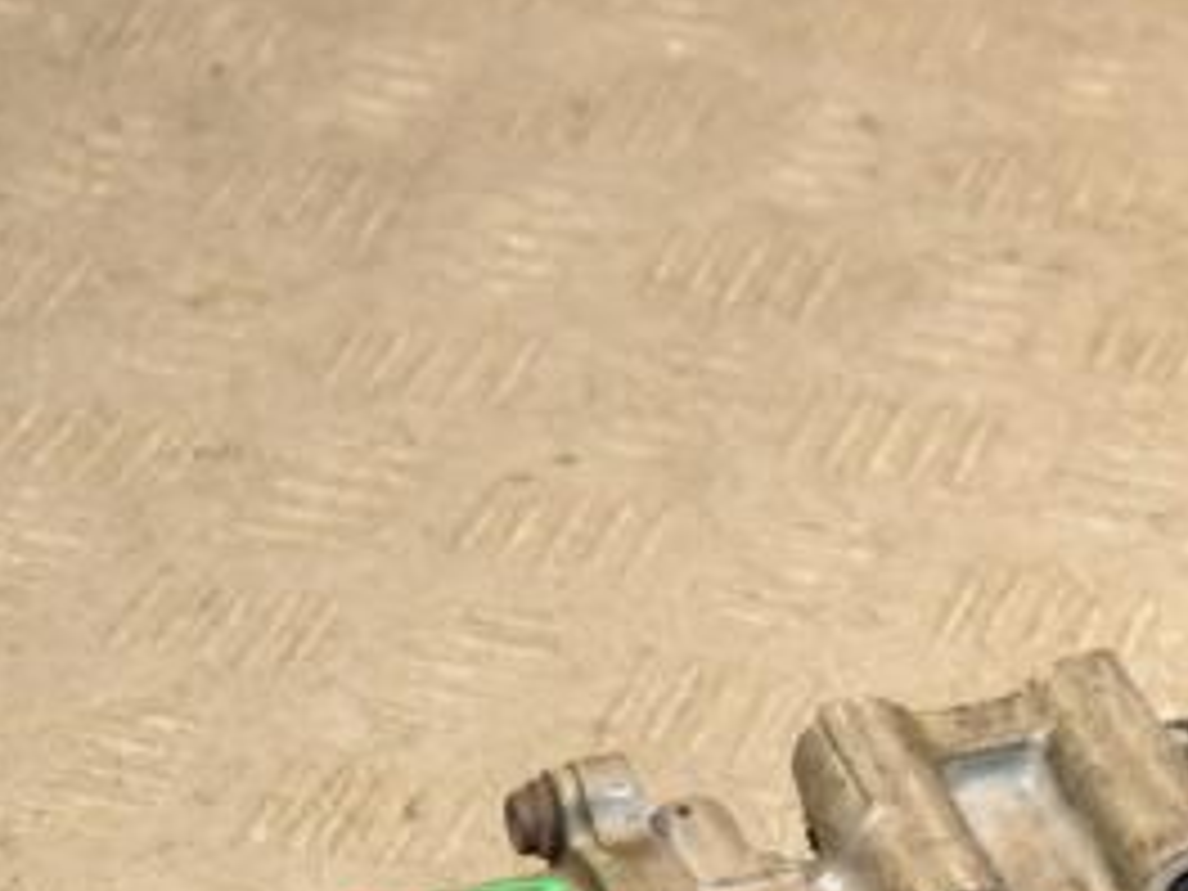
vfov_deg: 9.0
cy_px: 842
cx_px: 968
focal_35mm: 164
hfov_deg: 12.0
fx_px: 5628
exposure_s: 1/200
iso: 800
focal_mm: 50
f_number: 5.6
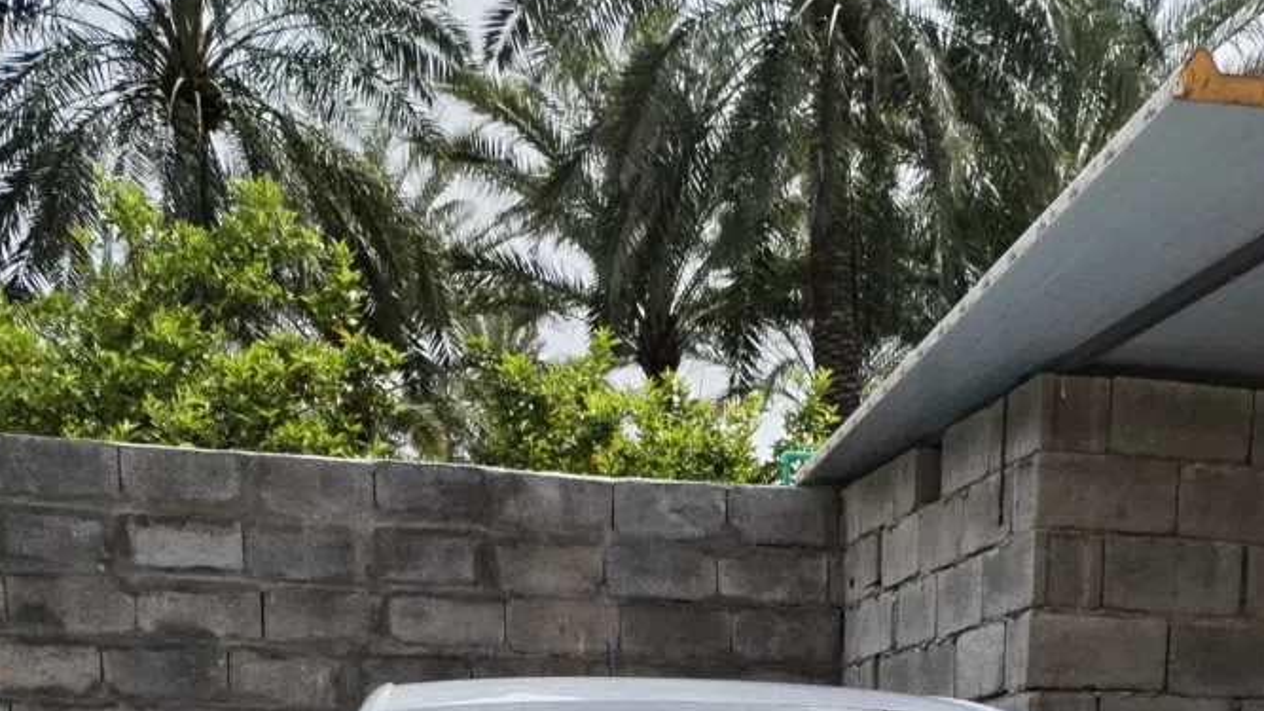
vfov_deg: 17.3
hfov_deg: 35.8
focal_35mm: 58
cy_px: 1233
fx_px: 1944
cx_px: 802
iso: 100
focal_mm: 4.75
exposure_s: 1/1042
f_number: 1.8
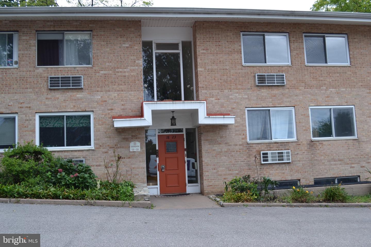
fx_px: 340
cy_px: 124
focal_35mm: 33
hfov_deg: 57.2
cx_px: 186
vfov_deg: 40.0
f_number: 5.6
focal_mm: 22
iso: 100
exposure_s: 1/125
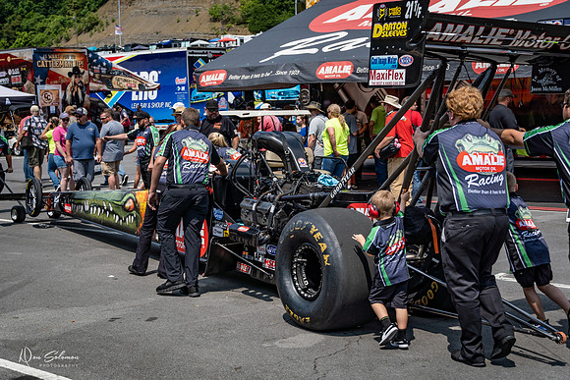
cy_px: 190
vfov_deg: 24.8
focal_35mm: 55
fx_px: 866
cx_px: 271
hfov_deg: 36.4
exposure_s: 1/1000
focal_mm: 34
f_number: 4.5
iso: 100
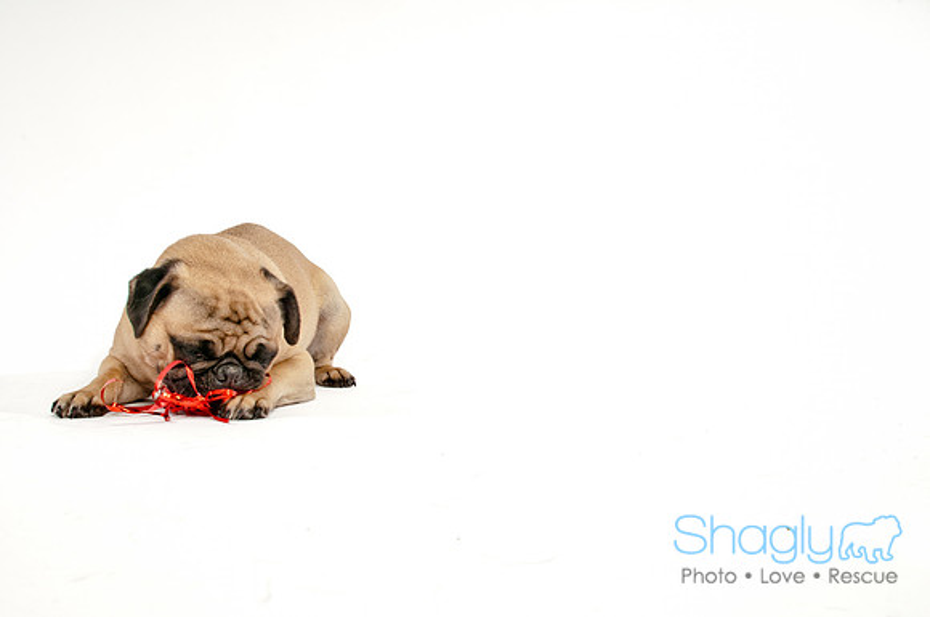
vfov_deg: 31.8
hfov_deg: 46.5
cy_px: 308
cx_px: 465
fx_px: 1083
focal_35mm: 42
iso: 200
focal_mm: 28
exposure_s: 1/250
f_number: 14
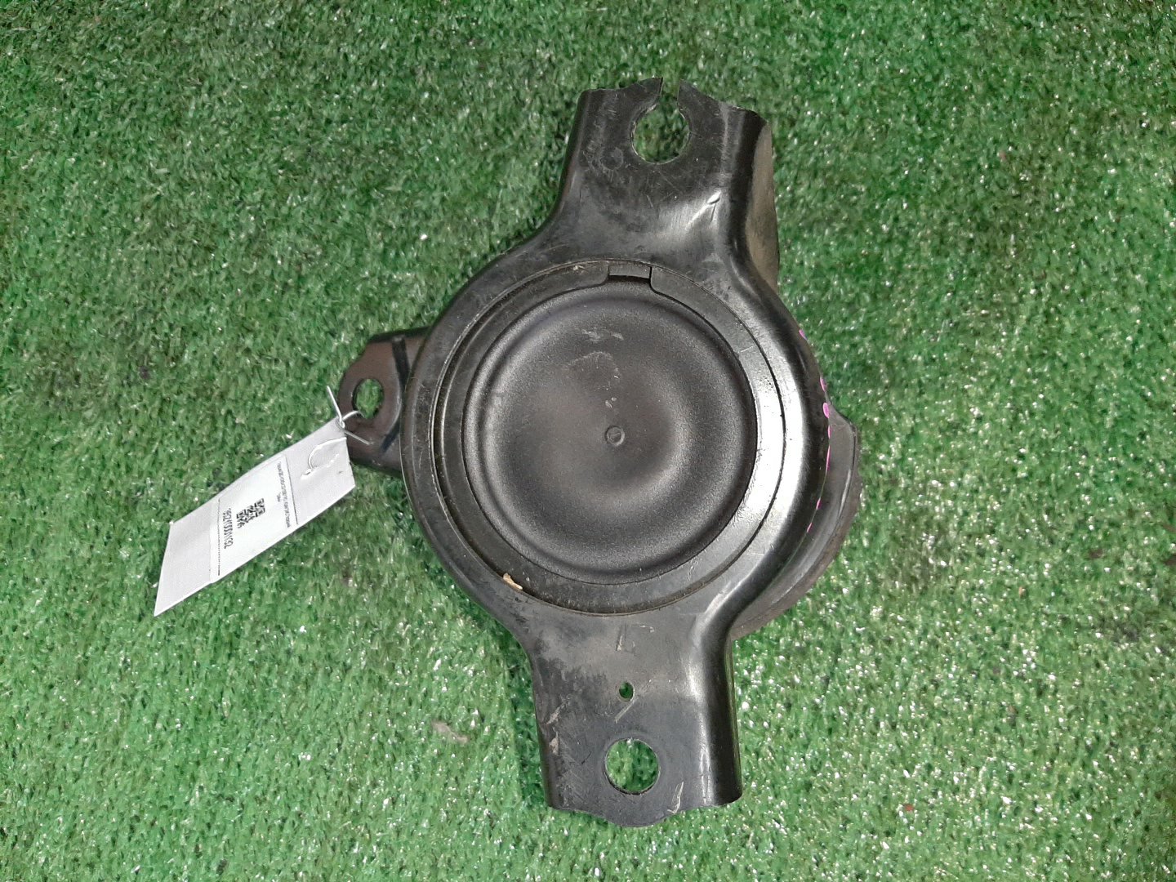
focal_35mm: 26
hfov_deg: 67.3
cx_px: 588
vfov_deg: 53.1
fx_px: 883
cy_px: 441
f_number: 1.7
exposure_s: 1/50
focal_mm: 3.93
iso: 246
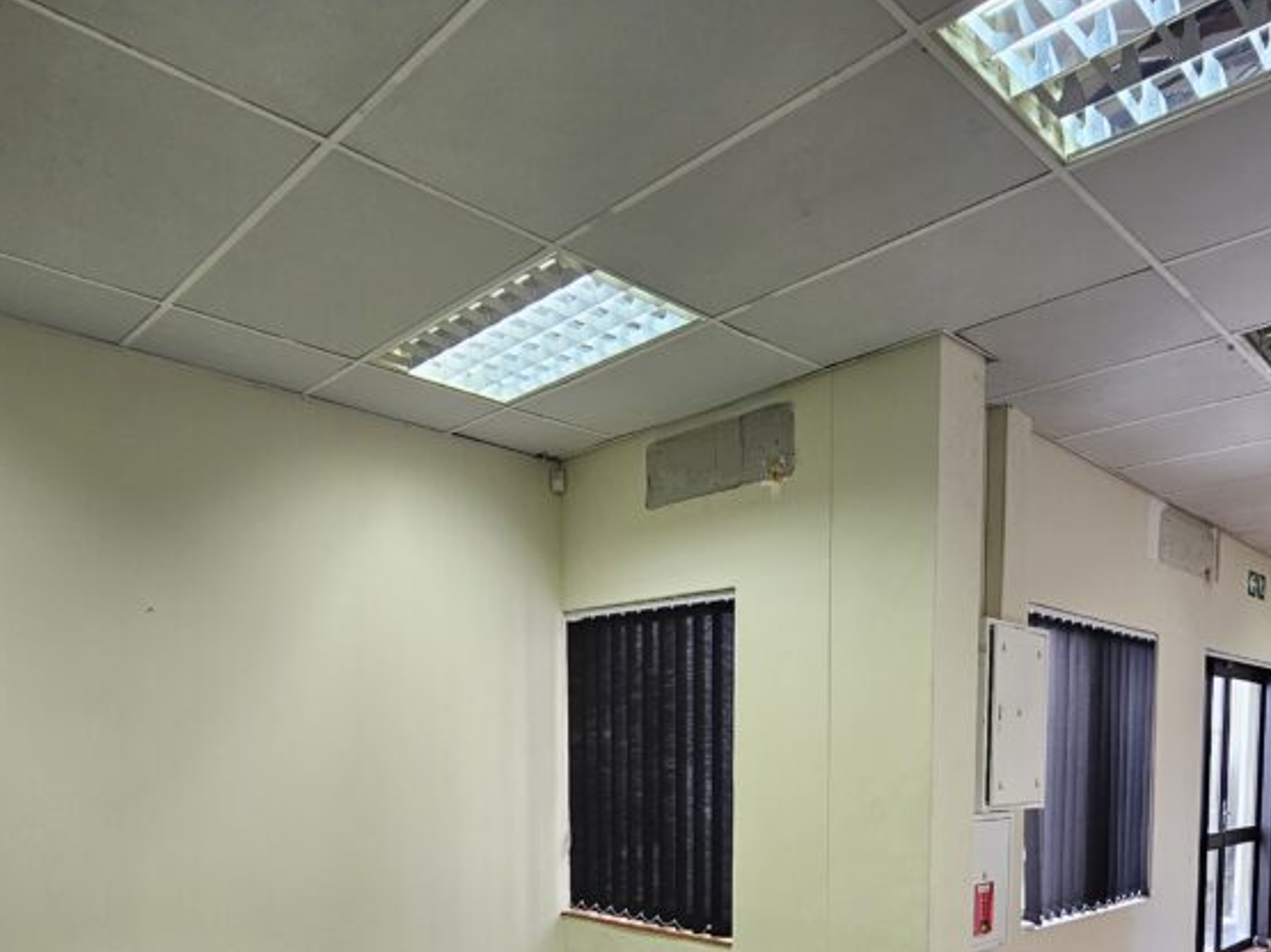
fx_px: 881
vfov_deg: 51.6
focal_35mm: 24
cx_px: 797
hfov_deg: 70.4
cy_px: 815
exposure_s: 1/50
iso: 125
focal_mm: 2.2
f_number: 2.2
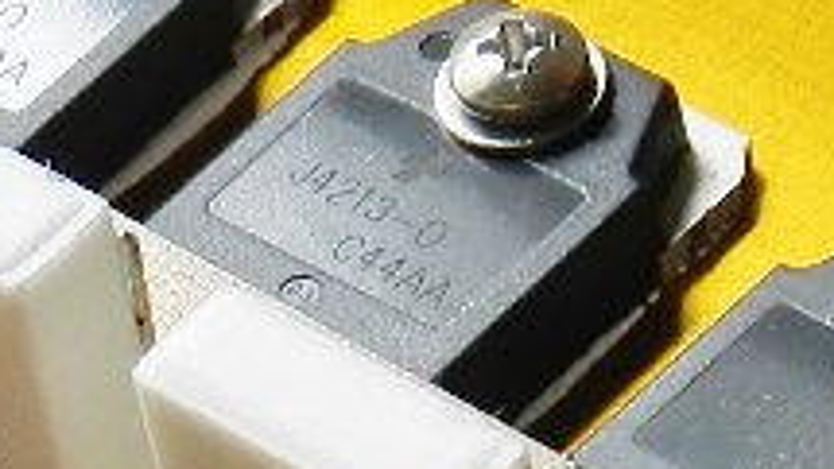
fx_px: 11479
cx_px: 1470
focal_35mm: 519
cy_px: 950
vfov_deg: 2.3
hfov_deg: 4.1
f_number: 4.6
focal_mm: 17.7
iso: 160
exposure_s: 1/60
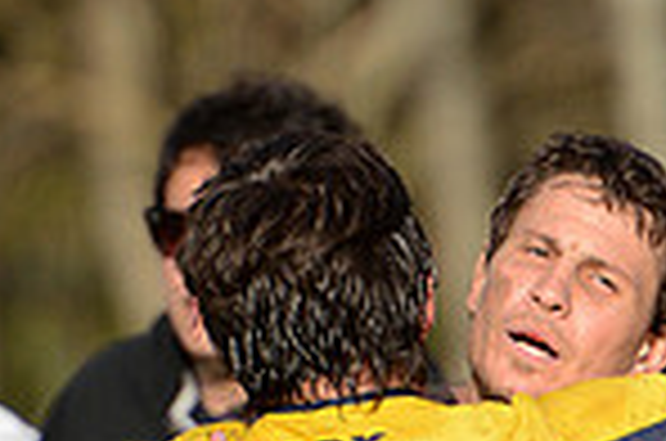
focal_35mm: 1061
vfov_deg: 1.3
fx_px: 19586
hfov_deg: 1.9
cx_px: 454
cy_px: 862
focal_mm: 270
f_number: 4
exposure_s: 1/2500
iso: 640
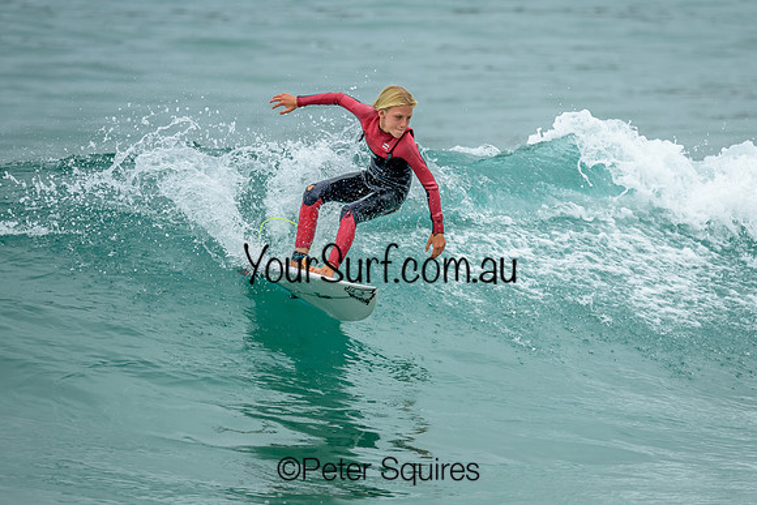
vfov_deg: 1.3
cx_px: 410
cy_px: 197
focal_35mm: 1095
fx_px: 23031
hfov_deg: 1.9
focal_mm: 800
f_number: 6.3
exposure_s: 1/2000
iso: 320
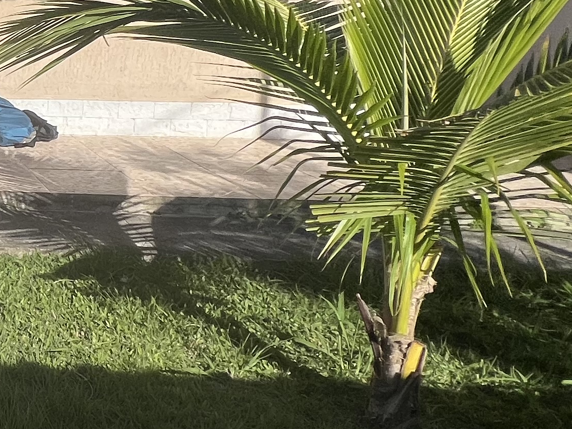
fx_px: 777
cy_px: 103
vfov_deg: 30.3
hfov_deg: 27.6
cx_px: -286
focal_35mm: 47
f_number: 1.8
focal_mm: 1.57
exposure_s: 1/2320
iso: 32
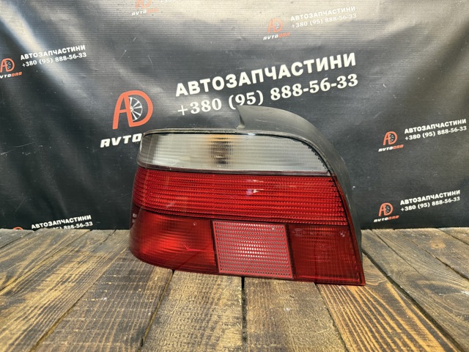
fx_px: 325
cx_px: 234
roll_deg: +0.3
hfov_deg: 71.6
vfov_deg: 56.8
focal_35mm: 24
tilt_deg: -6.1
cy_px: 176
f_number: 1.78
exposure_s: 1/50
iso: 320
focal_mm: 6.76
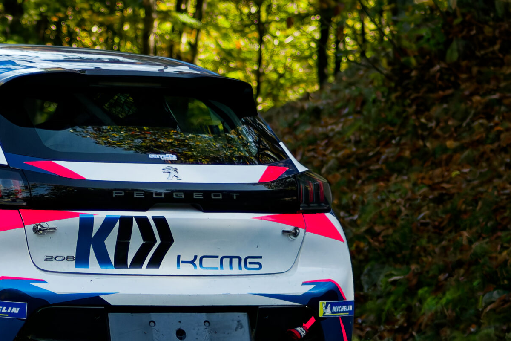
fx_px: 3179
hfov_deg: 9.2
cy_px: 238
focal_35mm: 224
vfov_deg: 6.1
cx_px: 67
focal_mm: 70
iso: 3600
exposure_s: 1/5000
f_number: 4
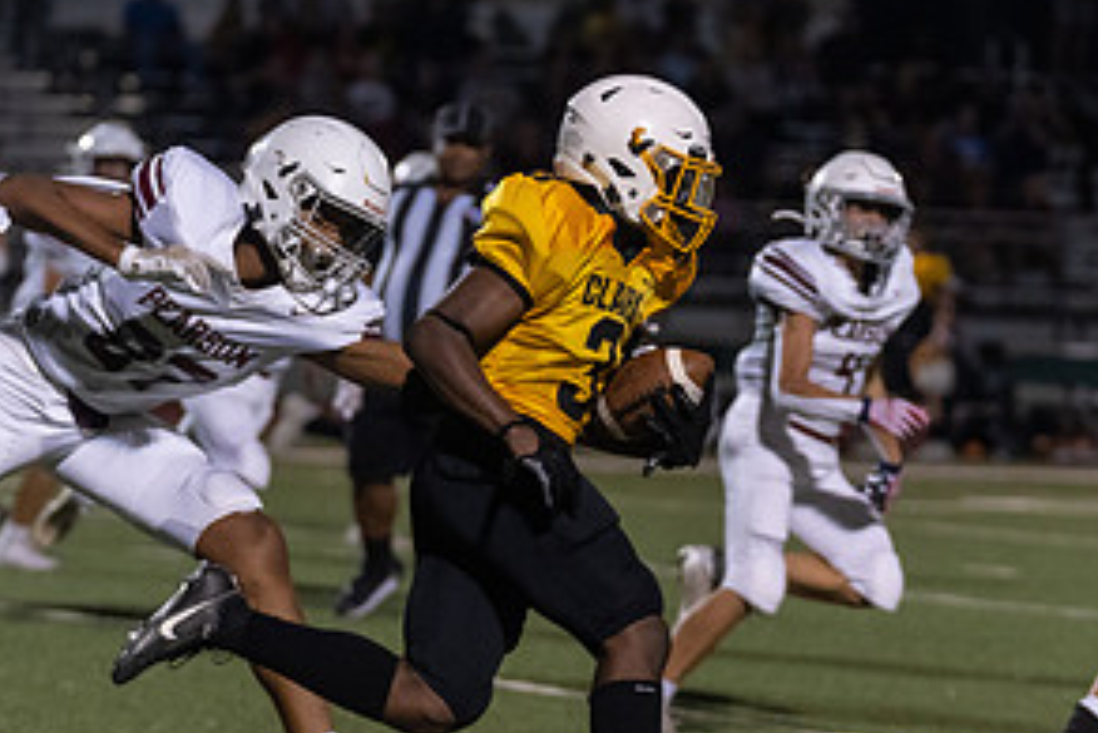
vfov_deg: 4.9
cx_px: 481
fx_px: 8605
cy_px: 491
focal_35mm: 282
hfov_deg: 7.3
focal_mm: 142
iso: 4000
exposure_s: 1/1000
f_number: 3.2
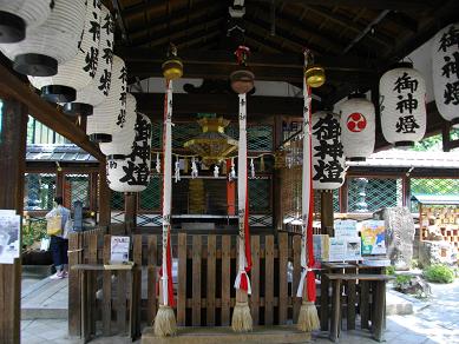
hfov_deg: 56.8
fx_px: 424
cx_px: 230
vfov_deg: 44.2
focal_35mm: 32
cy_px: 172
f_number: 2.9
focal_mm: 5.7
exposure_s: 1/125
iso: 105
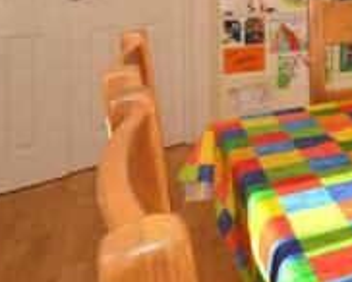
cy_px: -49
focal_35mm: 56
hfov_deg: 24.9
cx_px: 542
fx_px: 581
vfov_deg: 24.9
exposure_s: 1/160
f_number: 7.1
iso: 400
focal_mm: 11
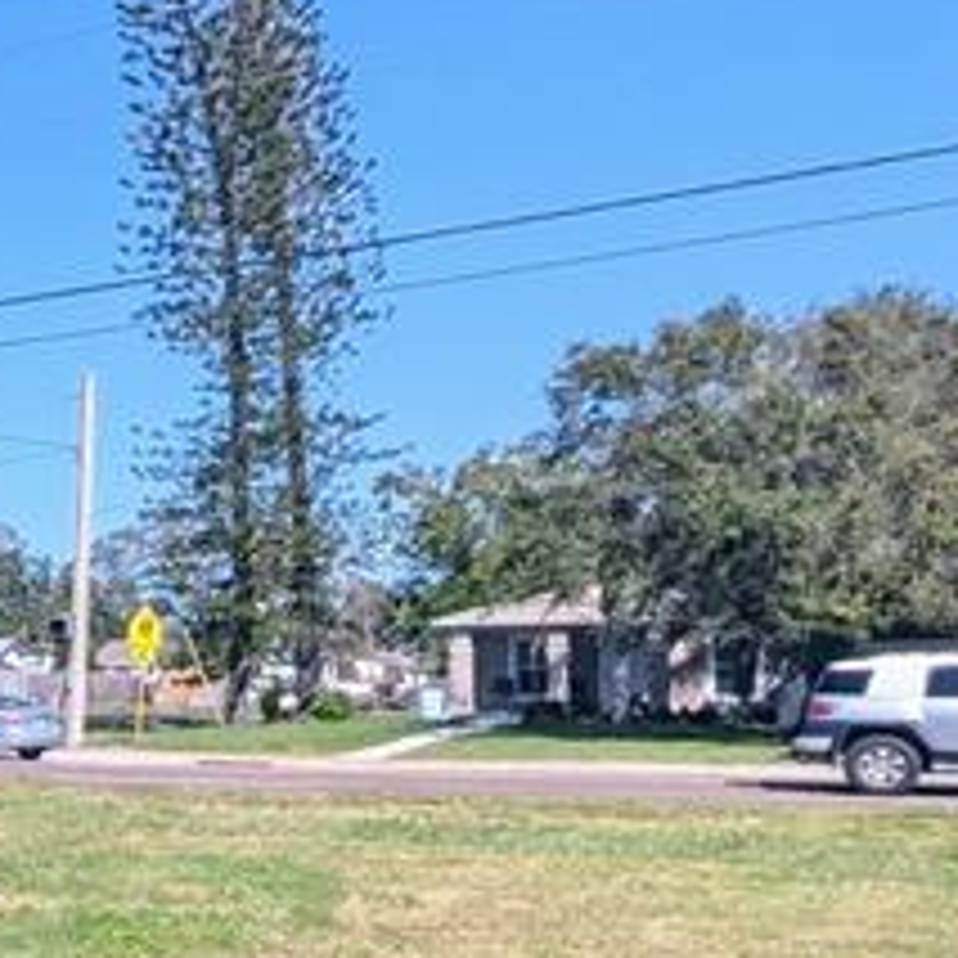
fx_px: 1722
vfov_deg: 30.8
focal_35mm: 55
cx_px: -652
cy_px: 652
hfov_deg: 22.3
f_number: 2.2
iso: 44
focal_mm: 1.95
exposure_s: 1/1357
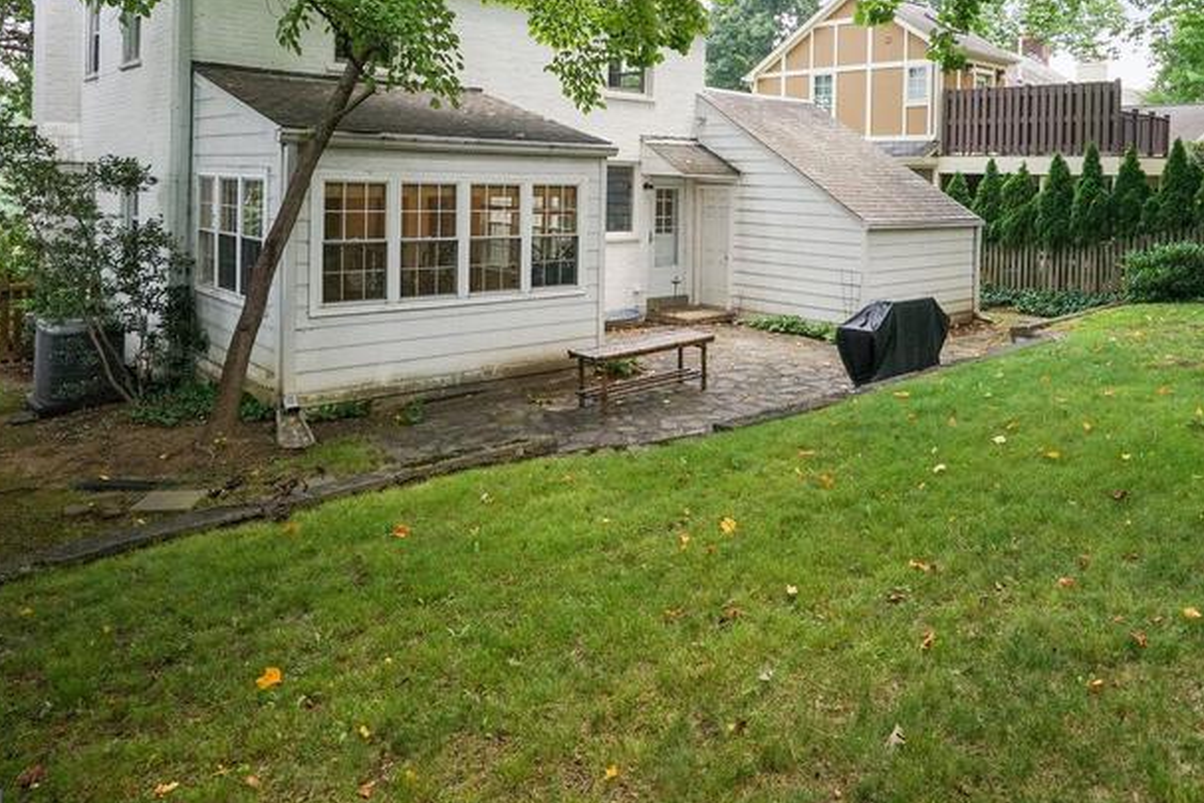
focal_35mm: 27
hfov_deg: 65.7
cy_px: 183
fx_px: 903
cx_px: 797
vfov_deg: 45.9
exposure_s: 1/320
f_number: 9
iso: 800
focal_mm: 16
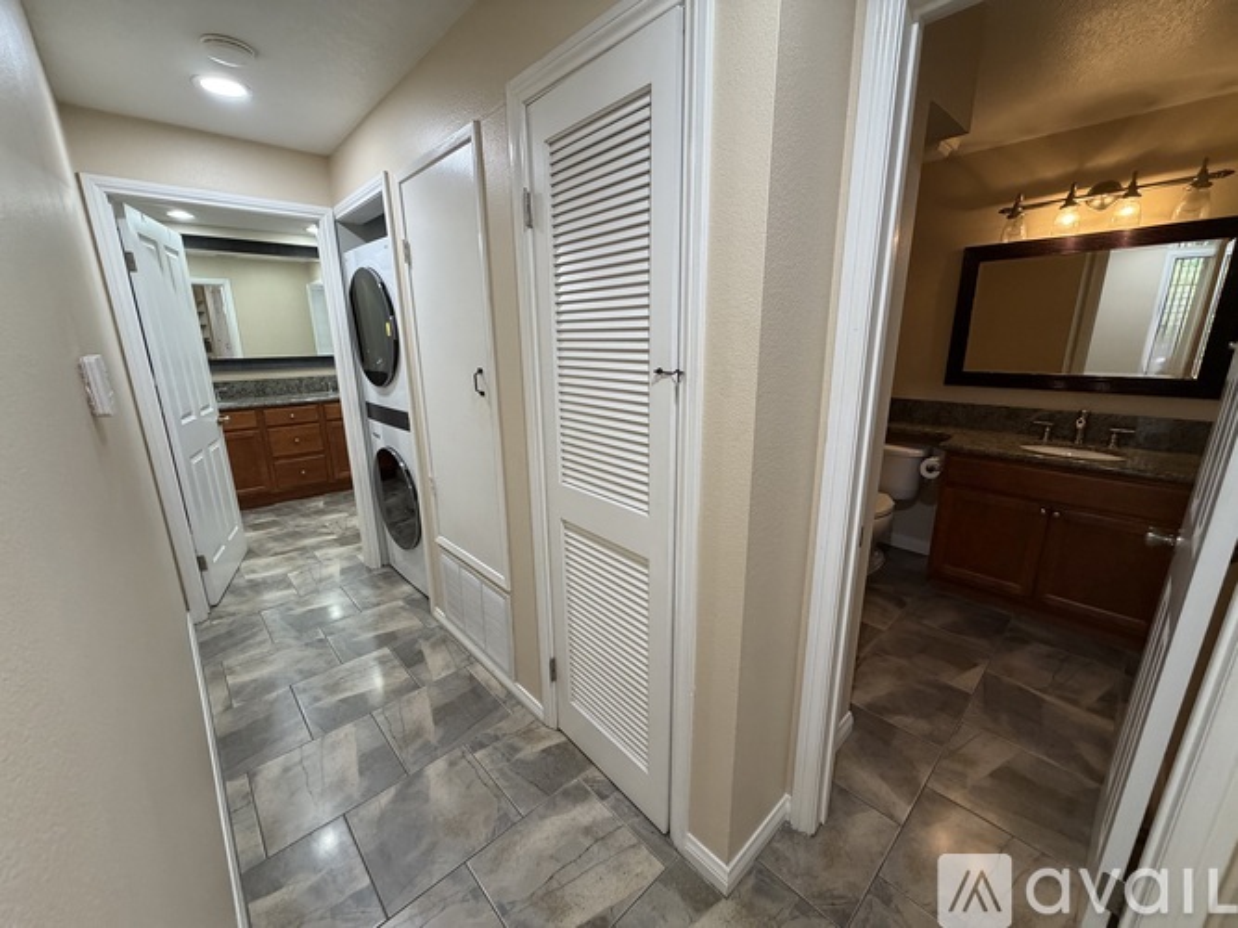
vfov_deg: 85.7
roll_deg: +1.0
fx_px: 501
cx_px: 619
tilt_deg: -14.6
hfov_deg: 102.1
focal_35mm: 14
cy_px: 464
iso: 320
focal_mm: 2.22
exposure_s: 1/120
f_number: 2.2
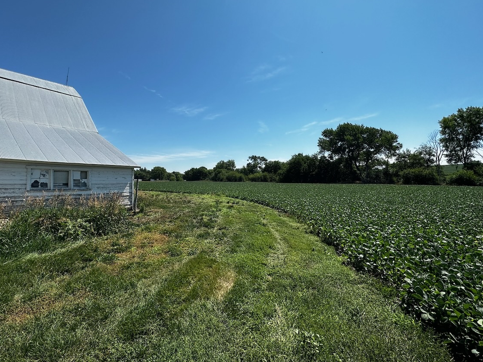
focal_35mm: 16
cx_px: 223
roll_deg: +0.5
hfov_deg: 94.3
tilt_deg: +3.0
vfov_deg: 77.9
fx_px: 223
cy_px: 162
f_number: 2.2
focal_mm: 2.22
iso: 40
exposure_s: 1/2747
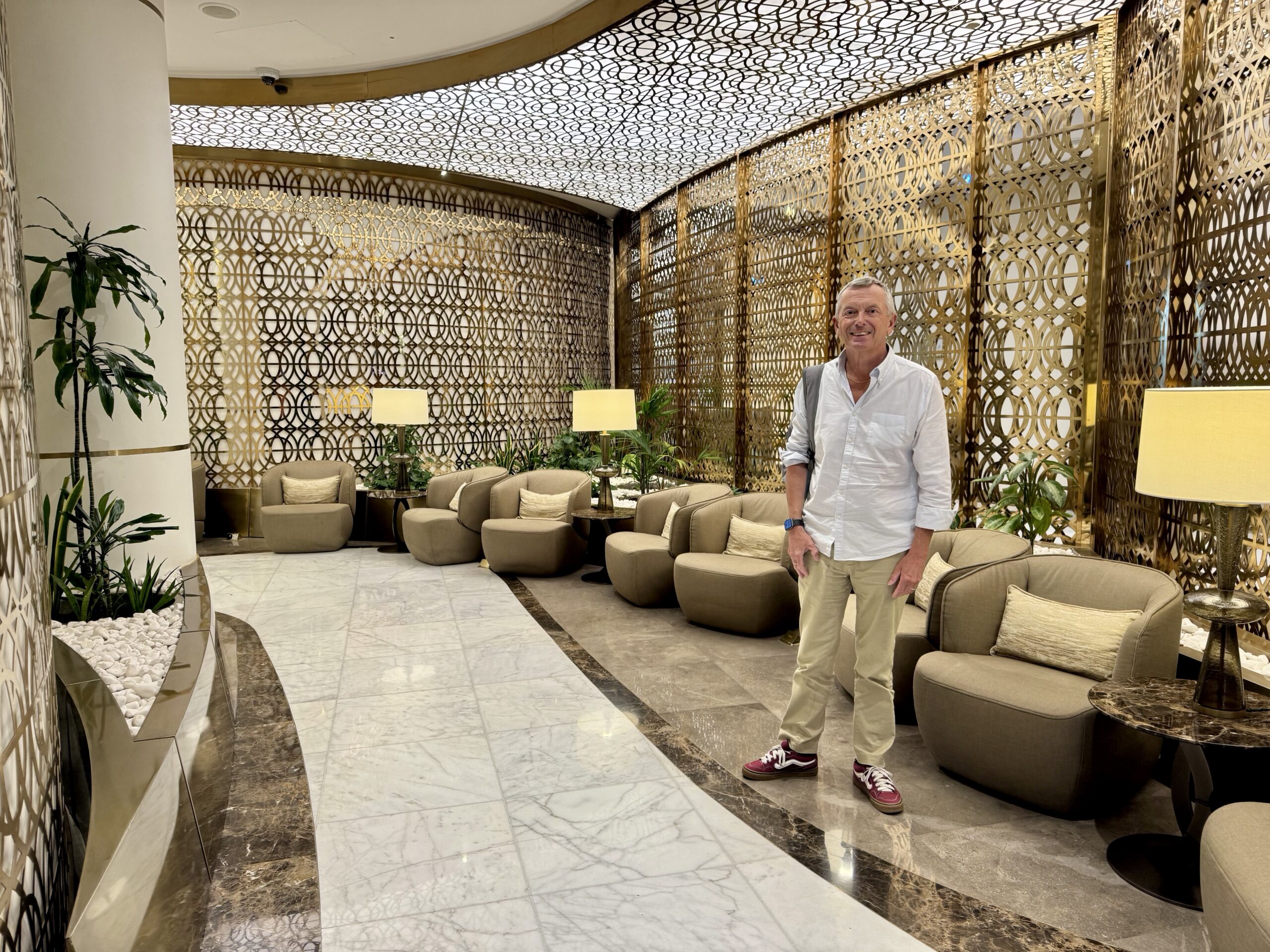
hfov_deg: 71.6
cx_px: 635
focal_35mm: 24
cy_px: 476
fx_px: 881
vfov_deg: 56.8
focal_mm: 6.76
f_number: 1.78
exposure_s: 1/50
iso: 125
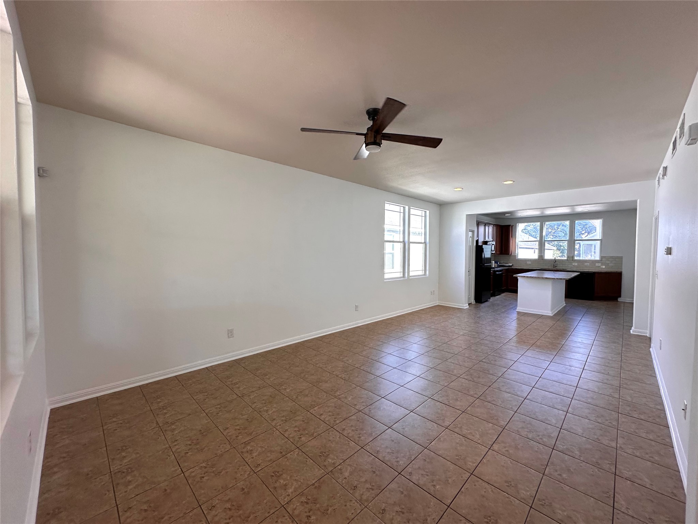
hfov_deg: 102.1
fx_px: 282
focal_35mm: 14
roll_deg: -0.4
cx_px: 349
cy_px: 262
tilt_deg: -2.0
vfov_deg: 85.7
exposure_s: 1/120
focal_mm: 2.22
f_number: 2.2
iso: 100
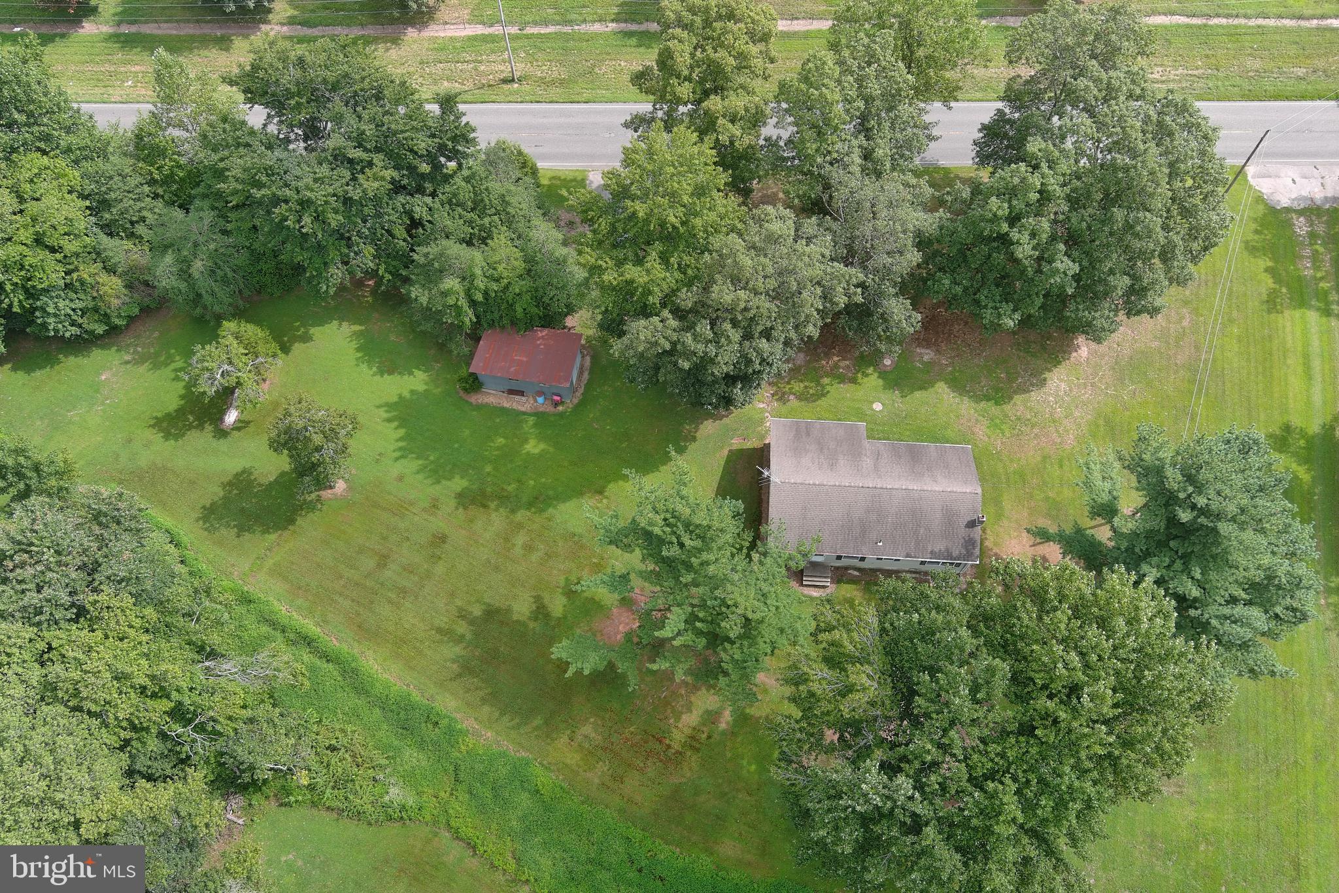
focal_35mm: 29
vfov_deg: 45.0
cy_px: 446
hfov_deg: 63.7
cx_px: 670
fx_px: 1078
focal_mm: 10.57
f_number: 2.8
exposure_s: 1/500
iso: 100
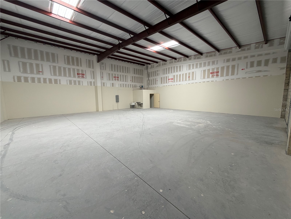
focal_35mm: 14
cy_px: 110
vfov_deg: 85.7
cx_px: 146
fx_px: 118
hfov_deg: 102.1
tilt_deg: -4.0
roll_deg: +0.7
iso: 80
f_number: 2.2
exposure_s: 1/121
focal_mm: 2.22
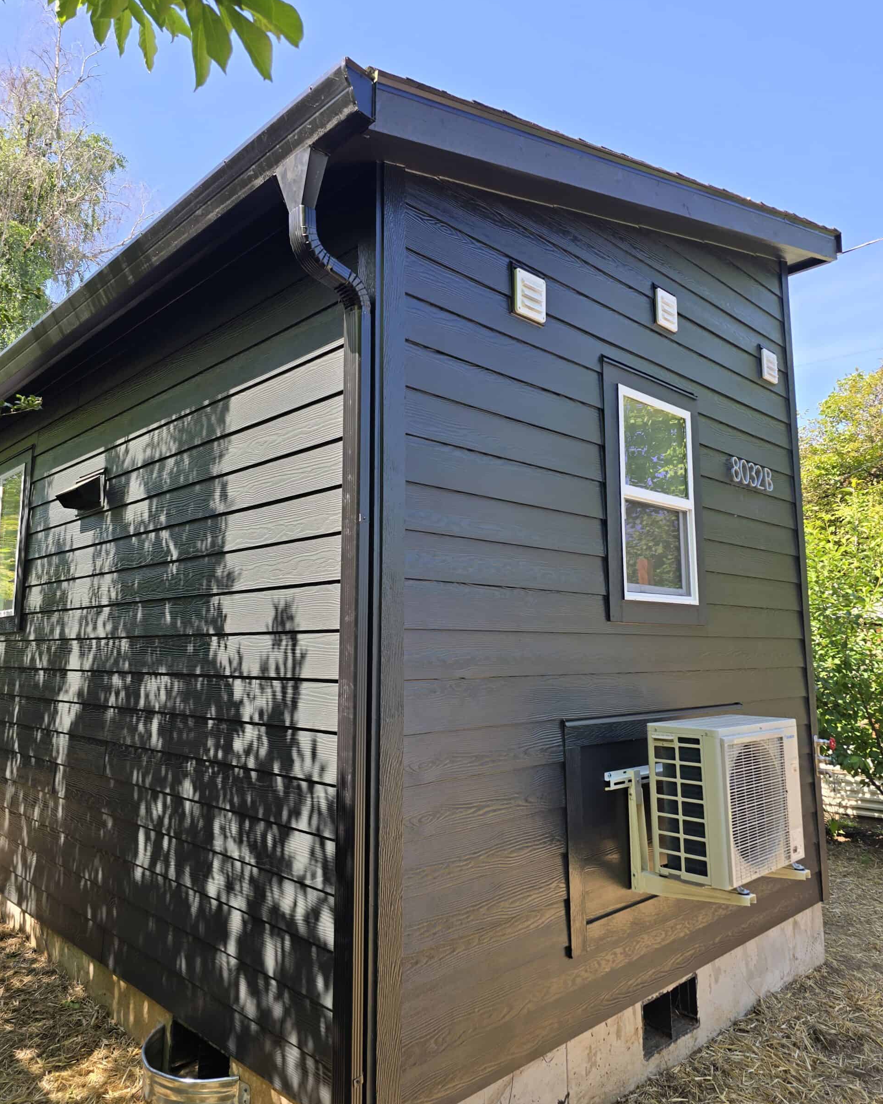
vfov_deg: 70.3
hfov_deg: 58.8
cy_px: 539
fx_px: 784
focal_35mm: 24
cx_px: 441
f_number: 1.7
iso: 12
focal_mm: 6.3
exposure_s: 1/180
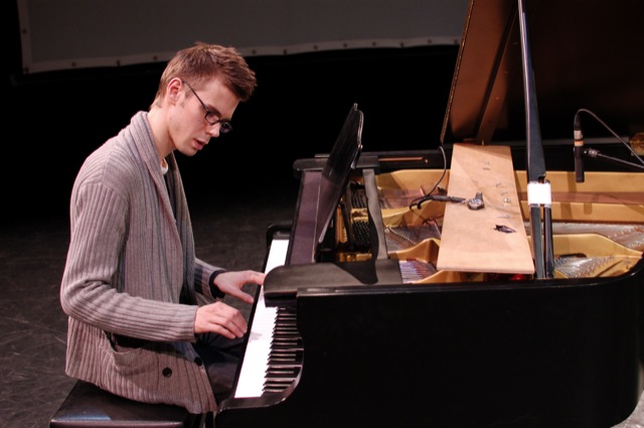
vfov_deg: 25.7
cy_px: 214
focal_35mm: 52
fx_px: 938
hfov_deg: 37.9
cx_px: 322
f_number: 4
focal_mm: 35
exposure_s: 1/60
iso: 800
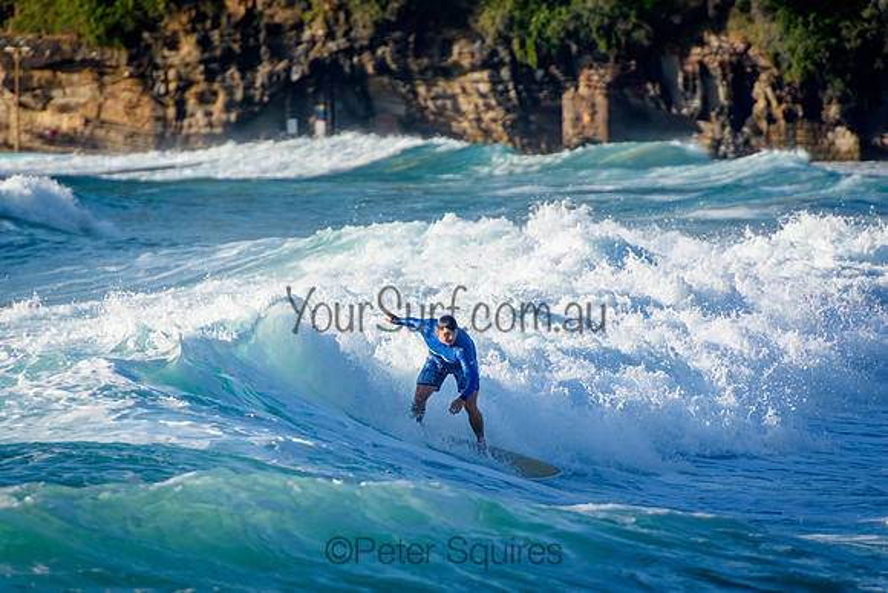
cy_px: 296
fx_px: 15062
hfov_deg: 3.4
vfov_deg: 2.3
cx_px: 444
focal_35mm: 611
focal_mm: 400
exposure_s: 1/2000
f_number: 5.6
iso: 360
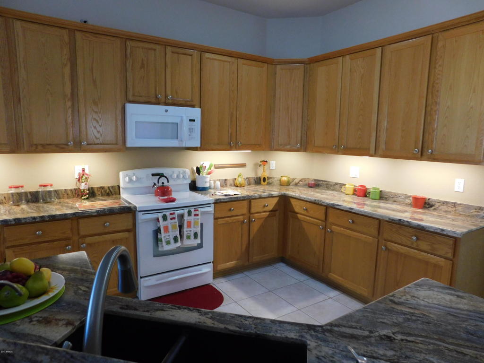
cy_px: 182
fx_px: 322
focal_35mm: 23
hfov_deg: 73.9
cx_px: 242
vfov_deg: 58.9
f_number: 3
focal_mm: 4
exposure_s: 1/30
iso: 220
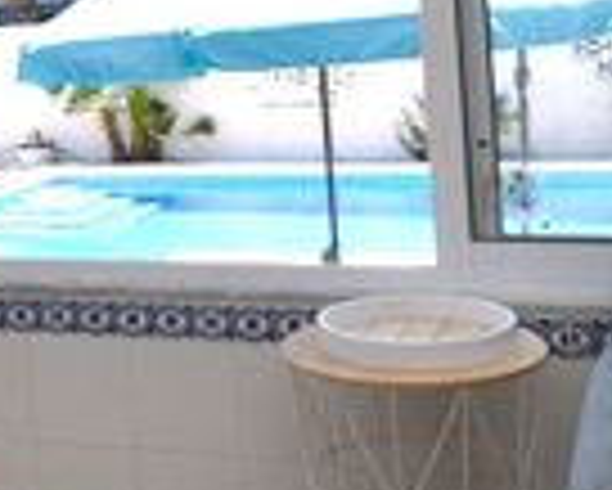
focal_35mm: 73
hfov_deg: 25.1
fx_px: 1323
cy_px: -4
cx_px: 43
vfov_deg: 20.3
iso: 110
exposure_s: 1/250
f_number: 8
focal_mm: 10
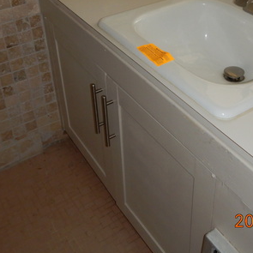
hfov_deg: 36.7
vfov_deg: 35.8
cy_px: 58
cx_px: 148
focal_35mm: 46
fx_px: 380
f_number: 2.8
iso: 200
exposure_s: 1/30
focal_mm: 4.3
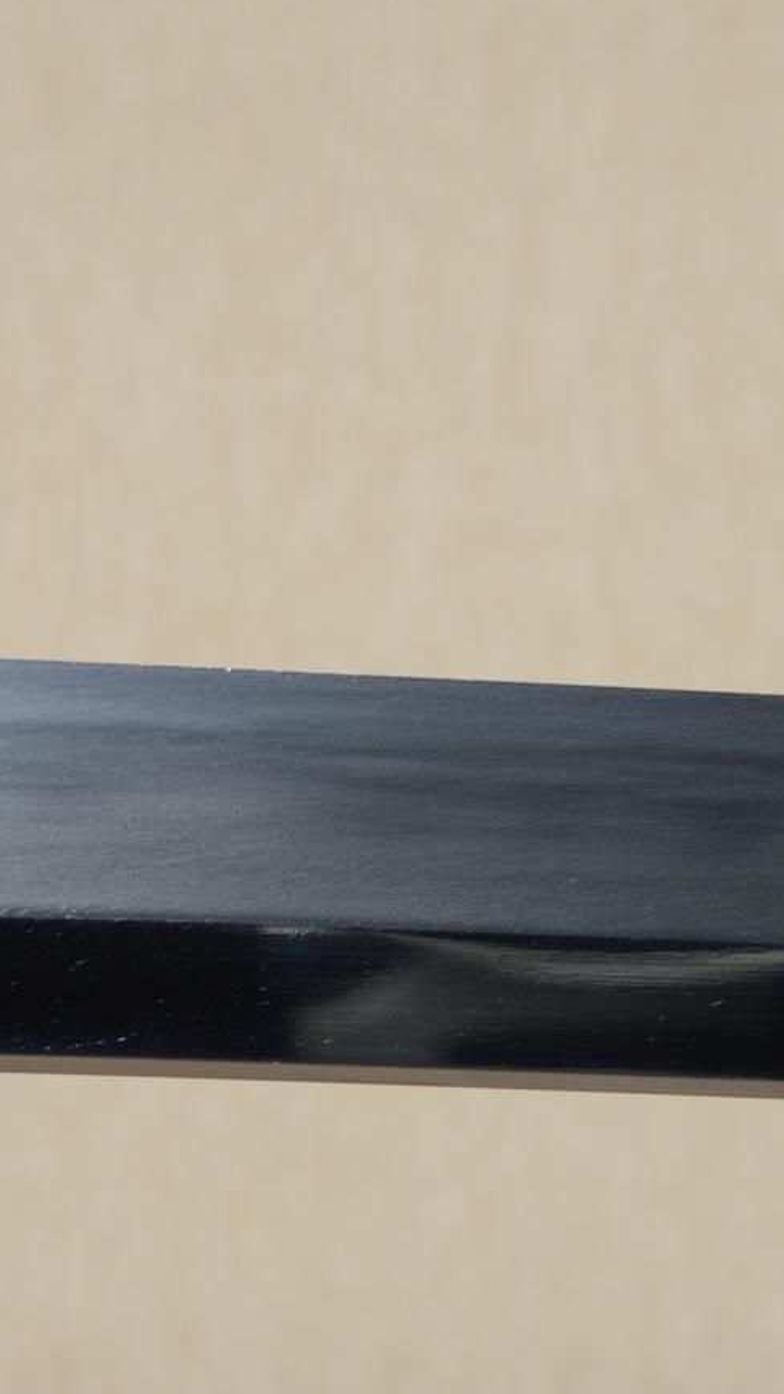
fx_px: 6578
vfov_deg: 12.1
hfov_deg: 6.8
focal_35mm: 178
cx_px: 637
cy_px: 741
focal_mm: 70
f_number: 11
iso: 400
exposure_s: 1/2
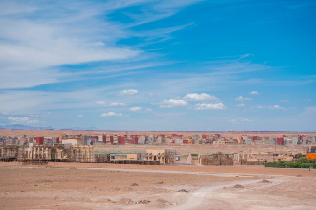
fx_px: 676
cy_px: 114
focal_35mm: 77
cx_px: 156
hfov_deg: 26.3
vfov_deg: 17.7
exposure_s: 1/320
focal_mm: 70
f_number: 8
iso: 100
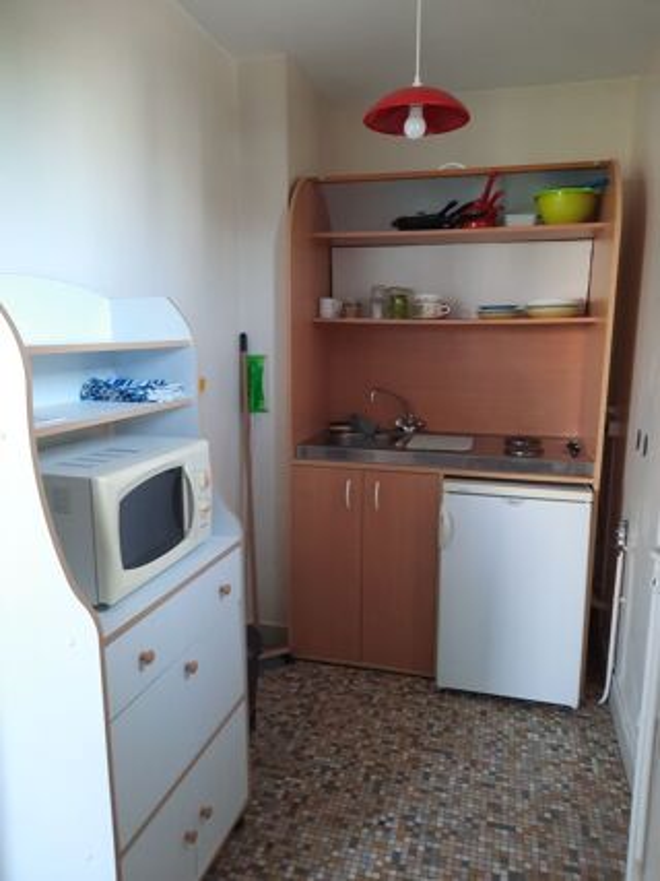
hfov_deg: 54.9
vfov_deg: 69.4
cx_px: 330
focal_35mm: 25
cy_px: 440
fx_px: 636
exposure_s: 1/50
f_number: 2
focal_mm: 4.6
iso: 200
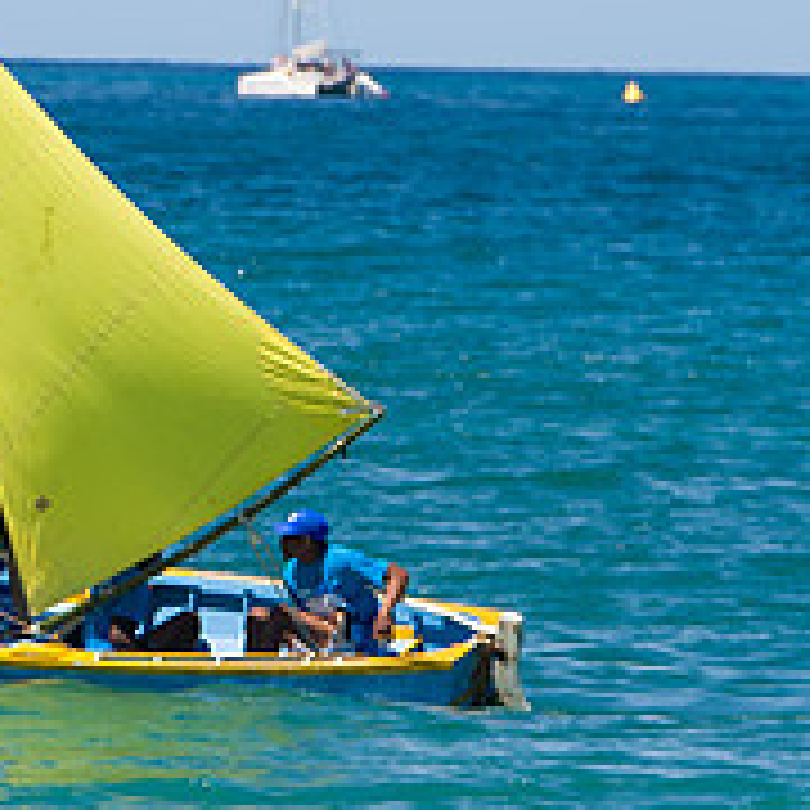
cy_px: 382
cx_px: 158
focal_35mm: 548
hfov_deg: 3.2
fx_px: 14508
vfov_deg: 3.2
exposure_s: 1/500
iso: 100
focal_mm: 200
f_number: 8
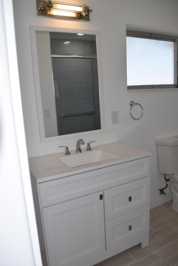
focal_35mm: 27
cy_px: 133
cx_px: 89
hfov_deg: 48.0
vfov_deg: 67.4
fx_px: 200
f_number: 5.6
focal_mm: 18
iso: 280
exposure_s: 1/125
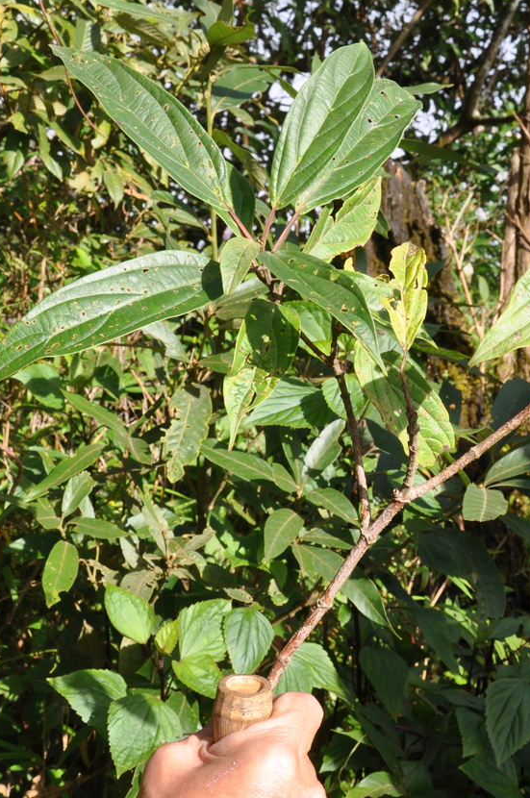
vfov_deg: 35.0
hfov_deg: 23.5
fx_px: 1260
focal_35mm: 57
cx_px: 405
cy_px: 319
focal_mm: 21
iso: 200
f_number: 11
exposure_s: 1/125
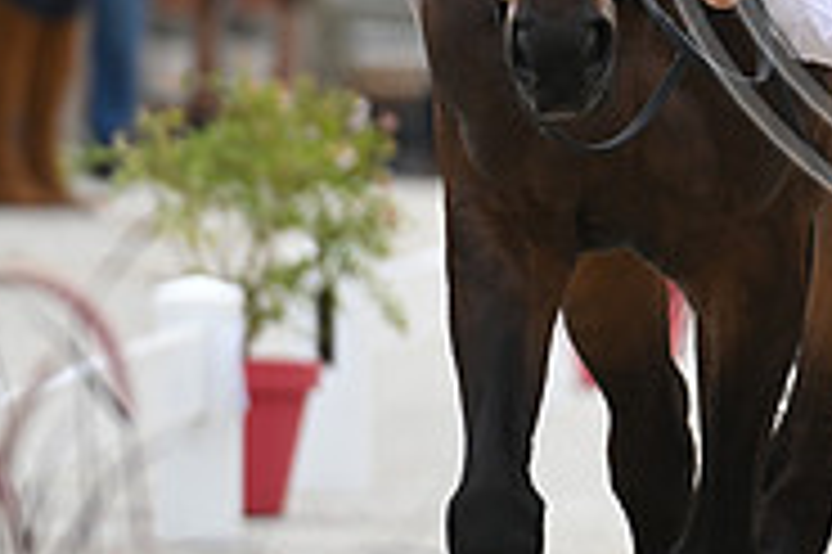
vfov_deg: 1.1
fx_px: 29001
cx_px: 1052
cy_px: -250
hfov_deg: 1.6
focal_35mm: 1256
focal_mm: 400
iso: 640
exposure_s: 1/1600
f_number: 5.6
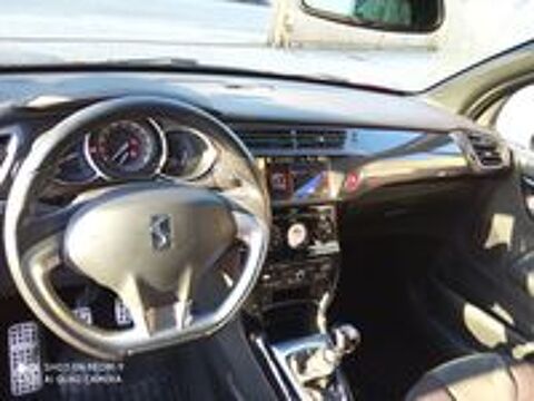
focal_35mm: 27
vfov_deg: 51.4
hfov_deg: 65.3
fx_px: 417
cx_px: 267
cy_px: 200
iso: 151
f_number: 2.2
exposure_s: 1/33.3
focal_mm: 3.79
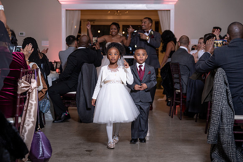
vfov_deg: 12.8
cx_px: 120
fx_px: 720
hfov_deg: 19.2
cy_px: 78
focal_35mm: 107
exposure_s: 1/200
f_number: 4
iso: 800
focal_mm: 101
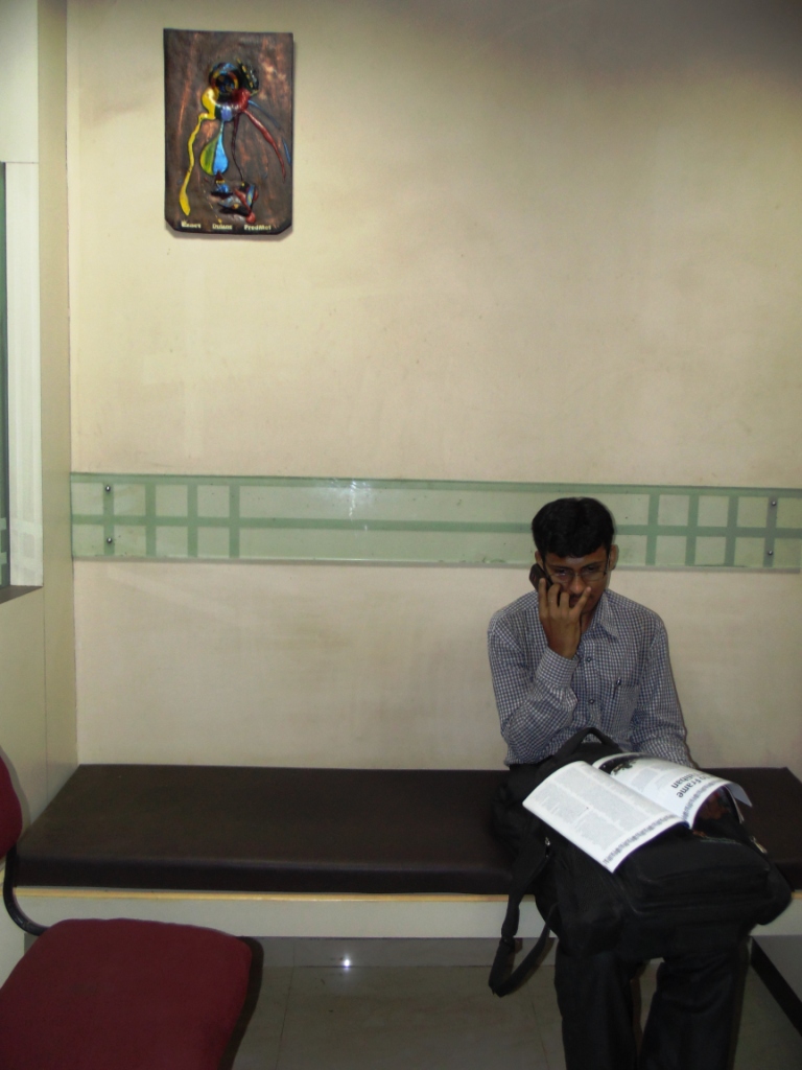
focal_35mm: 25
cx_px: 401
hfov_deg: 54.9
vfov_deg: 69.4
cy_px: 535
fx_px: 772
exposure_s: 1/30
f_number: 3.1
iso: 200
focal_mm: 4.5
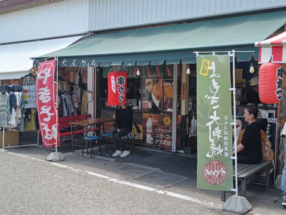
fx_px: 347
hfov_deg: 44.8
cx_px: 143
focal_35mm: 42
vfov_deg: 34.3
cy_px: 108
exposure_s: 1/129
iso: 50
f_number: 1.7
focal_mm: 4.7
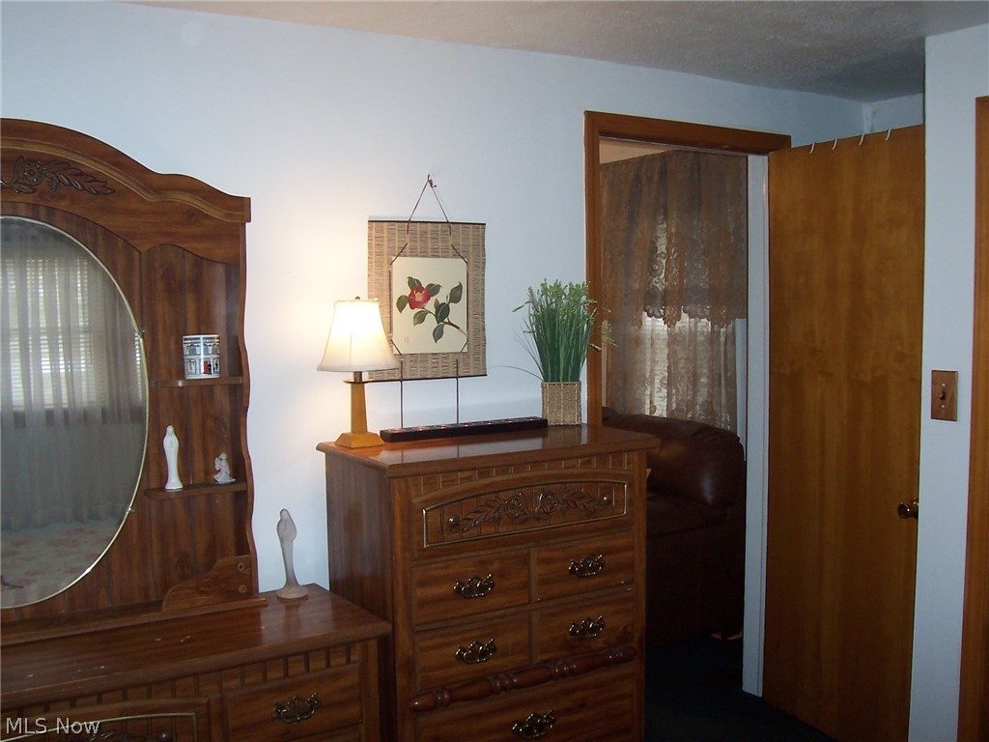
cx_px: 494
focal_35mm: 37
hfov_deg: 50.1
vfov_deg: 38.7
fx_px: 1057
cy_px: 371
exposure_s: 1/60
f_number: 2.8
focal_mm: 5.6
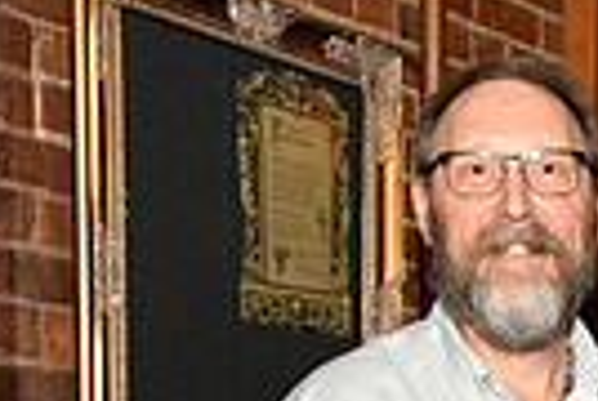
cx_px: 839
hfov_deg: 14.4
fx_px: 2231
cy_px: 800
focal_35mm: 134
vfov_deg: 9.6
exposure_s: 1/60
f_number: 11
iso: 6400
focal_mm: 31
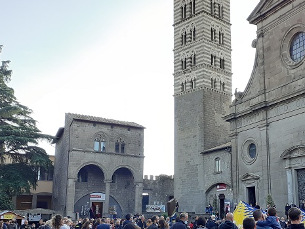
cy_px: 136
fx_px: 423
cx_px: 193
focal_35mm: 48
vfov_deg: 30.2
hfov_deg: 39.3
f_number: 1.9
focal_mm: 3.6
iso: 40
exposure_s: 1/155
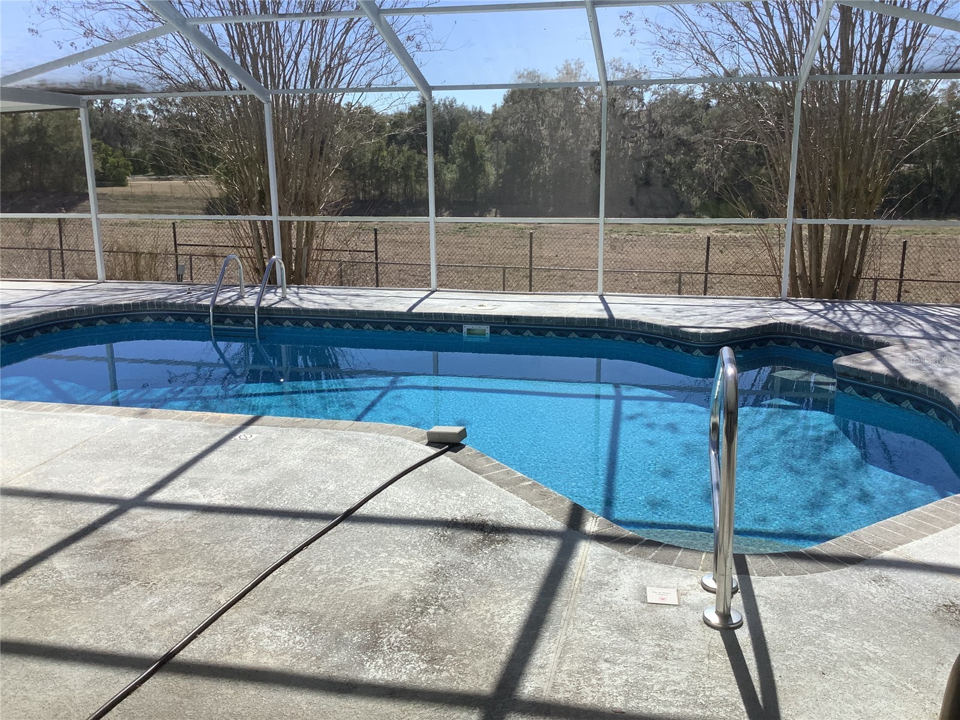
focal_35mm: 31
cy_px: 360
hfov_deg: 58.4
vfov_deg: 45.4
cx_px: 480
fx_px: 860
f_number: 2.4
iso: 25
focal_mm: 3.3
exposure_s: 1/1148
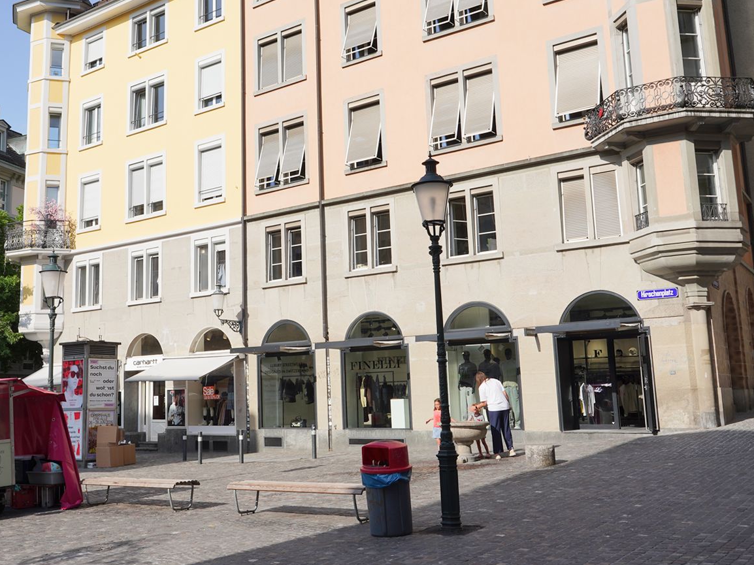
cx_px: 291
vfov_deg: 35.9
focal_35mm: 40
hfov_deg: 46.5
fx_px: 871
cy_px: 236
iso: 100
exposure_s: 1/100
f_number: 14
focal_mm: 24
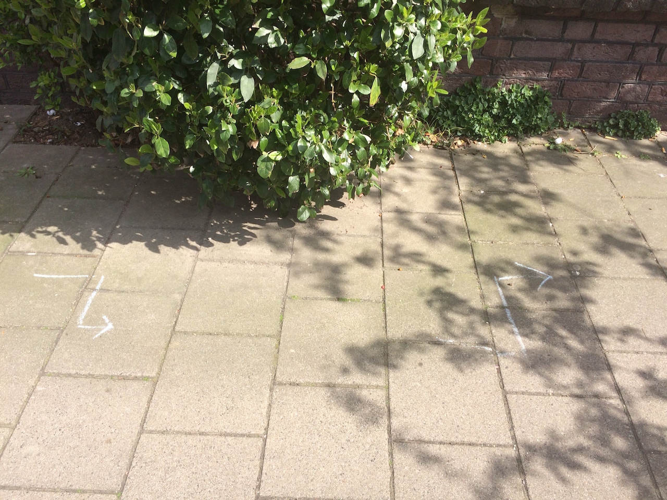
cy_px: 250
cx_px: 334
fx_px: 559
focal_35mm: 29
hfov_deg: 61.7
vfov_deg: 48.2
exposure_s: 1/1208
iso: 32
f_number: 2.2
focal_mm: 4.15
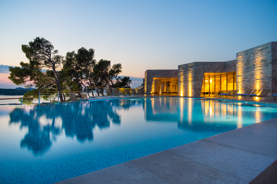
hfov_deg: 81.3
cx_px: 138
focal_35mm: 21
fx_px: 161
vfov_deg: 59.4
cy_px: 92
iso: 100
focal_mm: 14
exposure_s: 2
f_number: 9
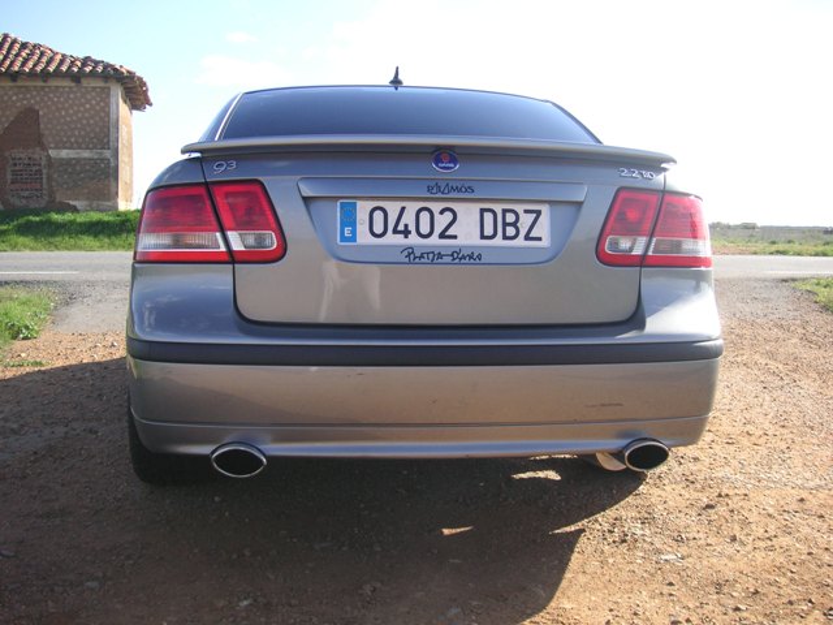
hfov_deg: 50.1
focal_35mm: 37
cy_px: 312
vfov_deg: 38.7
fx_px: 890
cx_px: 416
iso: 50
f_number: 2.8
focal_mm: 6.1
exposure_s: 1/500
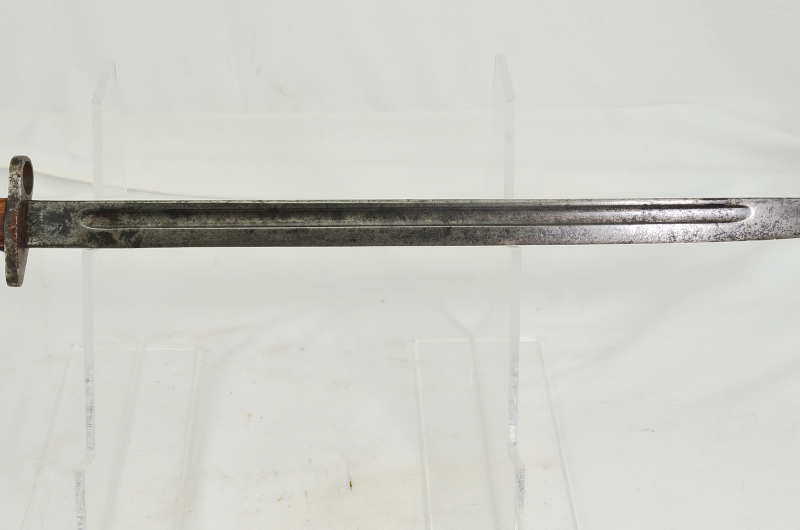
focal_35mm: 53
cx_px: 324
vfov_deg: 25.4
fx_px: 1175
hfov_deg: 37.5
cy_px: 216
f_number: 6.3
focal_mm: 24
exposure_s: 1/160
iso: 200
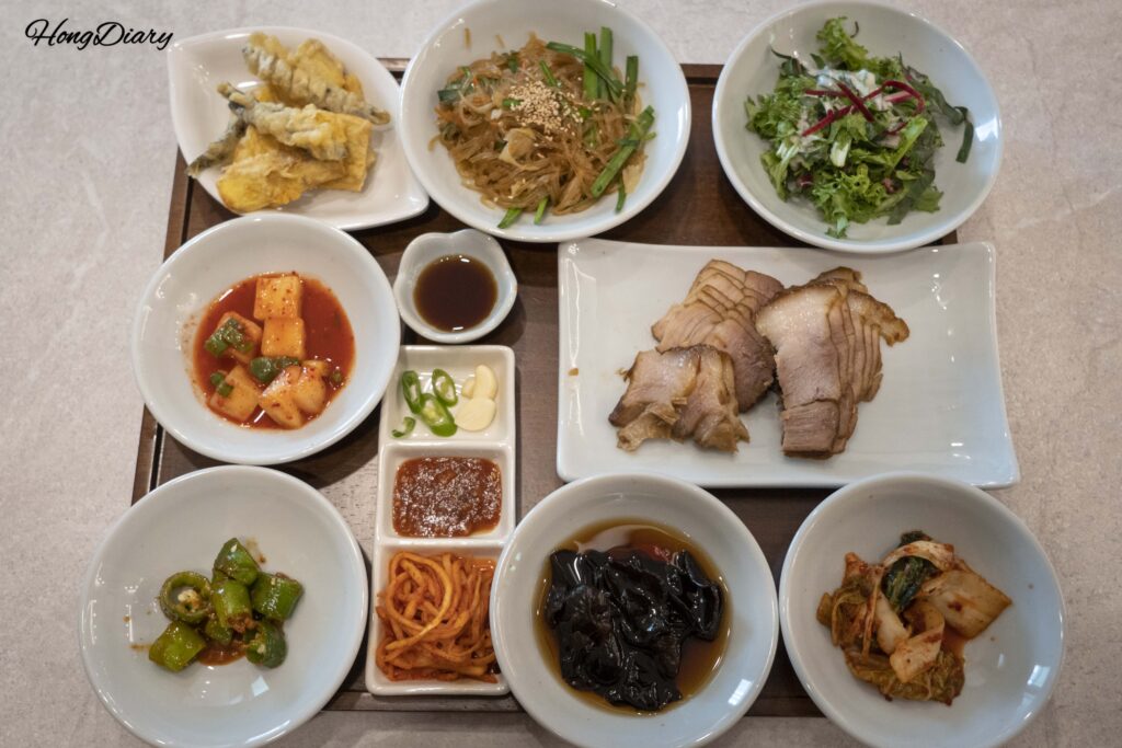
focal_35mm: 37
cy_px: 374
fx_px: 1153
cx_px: 561
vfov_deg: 36.0
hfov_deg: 51.9
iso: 3200
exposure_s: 1/160
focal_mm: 37
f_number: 5
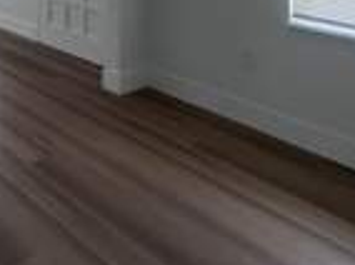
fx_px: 450
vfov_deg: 25.9
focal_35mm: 44
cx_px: -22
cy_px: -112
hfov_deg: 37.1
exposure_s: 1/120
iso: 40
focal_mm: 1.57
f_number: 1.8
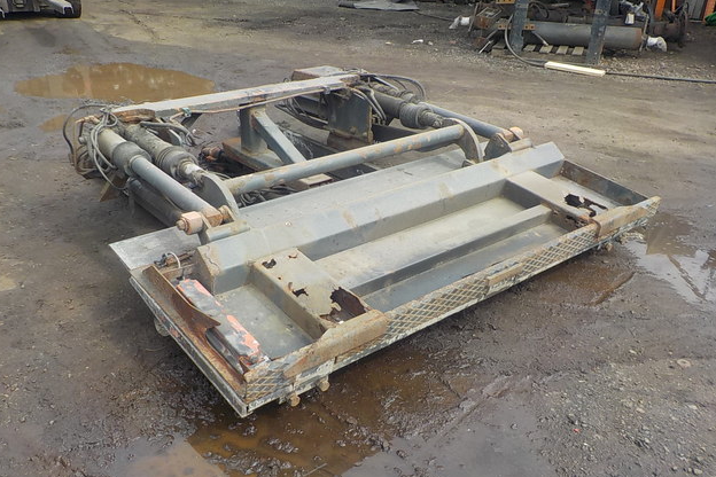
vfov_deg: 41.1
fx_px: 636
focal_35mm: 32
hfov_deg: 58.7
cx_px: 357
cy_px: 255
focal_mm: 4.1
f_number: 3.3
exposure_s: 1/320
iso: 125
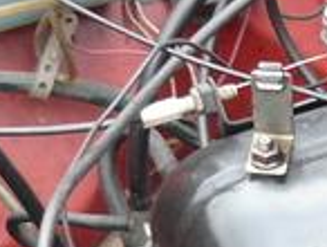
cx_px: 520
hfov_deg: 9.7
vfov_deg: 7.5
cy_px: 346
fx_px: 1864
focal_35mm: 197
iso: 200
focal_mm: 6
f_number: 2.8
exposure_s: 1/125
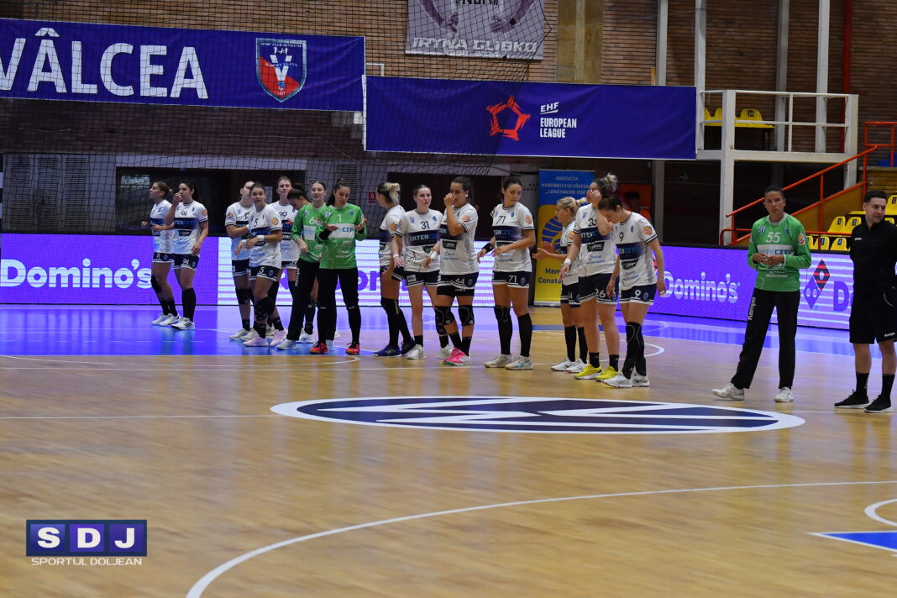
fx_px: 3177
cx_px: 448
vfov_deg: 10.8
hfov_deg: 16.1
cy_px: 299
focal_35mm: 128
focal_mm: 85
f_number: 5
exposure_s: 1/640
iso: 1600
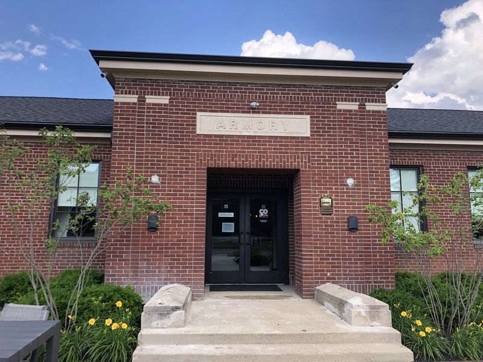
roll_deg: +0.2
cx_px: 242
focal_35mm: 28
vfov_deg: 49.7
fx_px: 391
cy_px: 181
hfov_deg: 63.4
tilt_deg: +9.1
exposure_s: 1/666
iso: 20
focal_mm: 4
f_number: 1.8
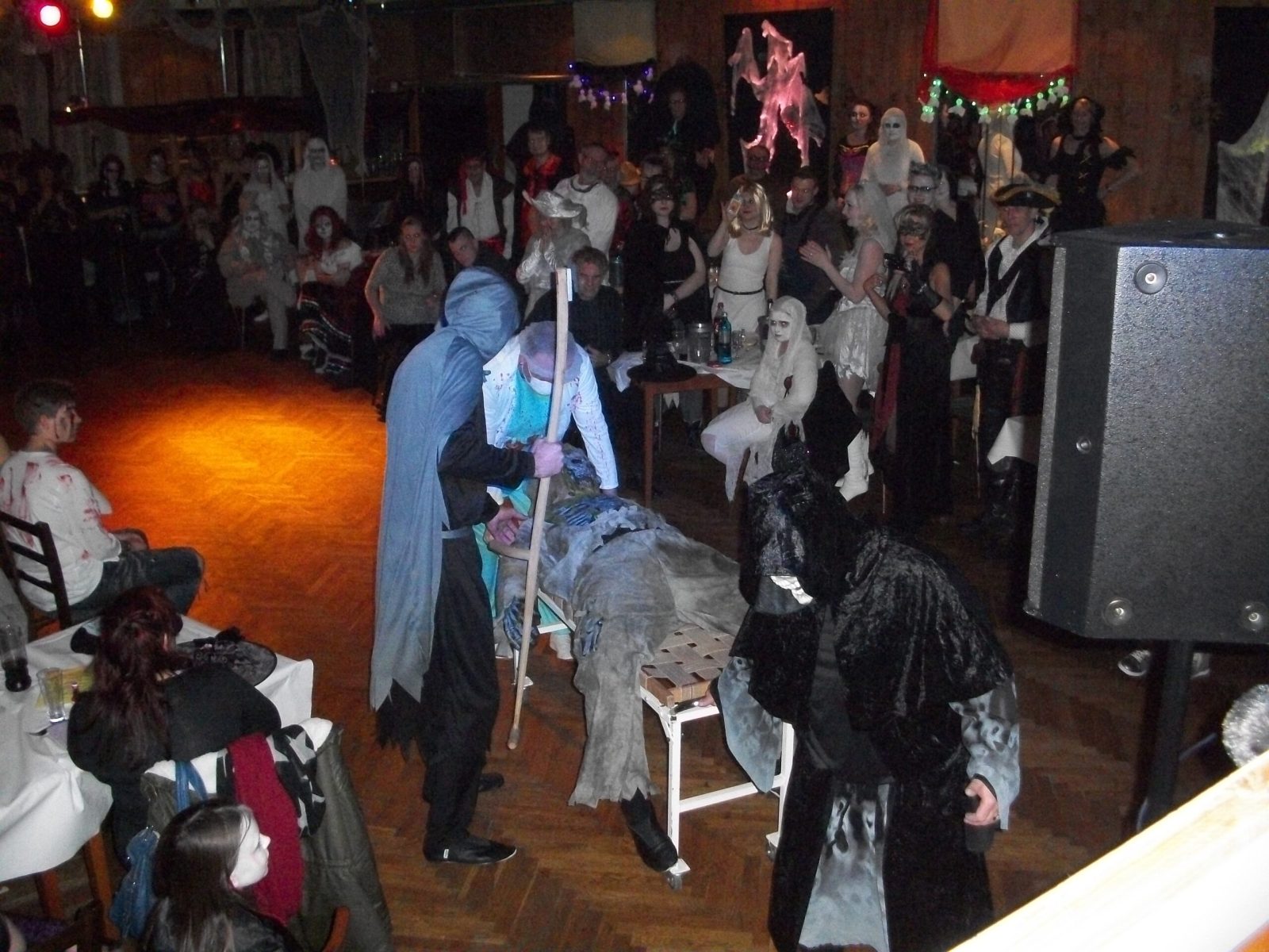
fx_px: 1283
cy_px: 476
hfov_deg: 52.6
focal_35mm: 35
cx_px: 634
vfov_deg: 40.7
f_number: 3.1
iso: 640
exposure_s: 1/125
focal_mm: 6.3
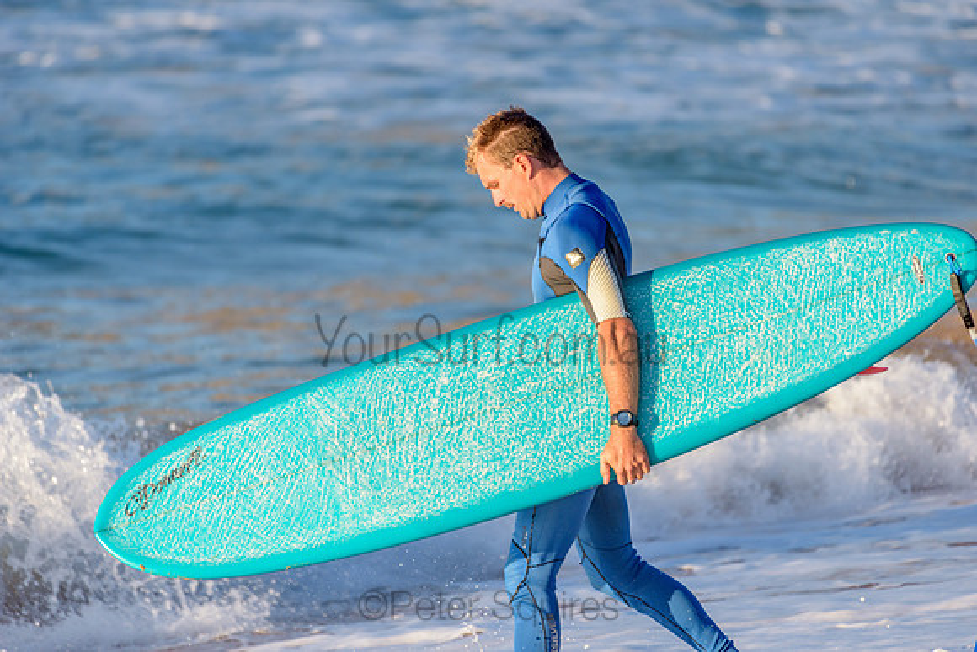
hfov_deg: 4.1
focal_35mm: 500
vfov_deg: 2.8
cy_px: 326
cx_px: 488
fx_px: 13572
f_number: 5.6
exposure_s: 1/1000
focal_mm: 500
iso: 180
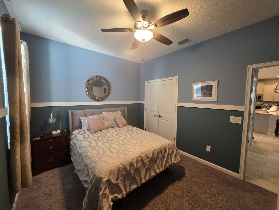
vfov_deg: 89.9
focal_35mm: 13
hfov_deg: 106.2
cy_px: 105
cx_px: 140
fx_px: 105
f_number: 1.9
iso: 320
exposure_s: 1/60
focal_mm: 2.2
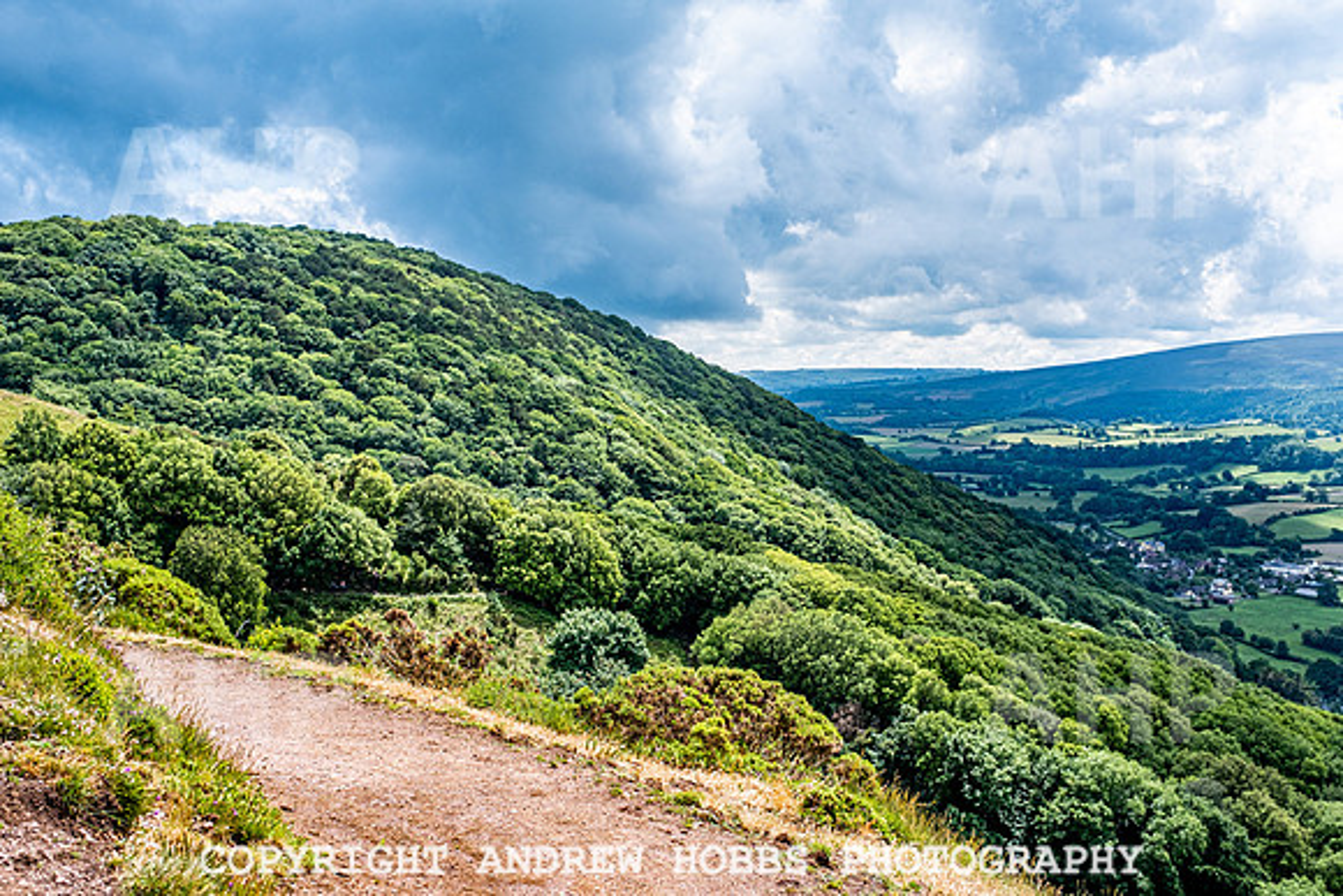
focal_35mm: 36
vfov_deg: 36.5
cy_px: 448
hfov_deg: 52.6
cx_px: 672
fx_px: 1360
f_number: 5.6
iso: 160
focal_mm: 23
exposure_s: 1/1000
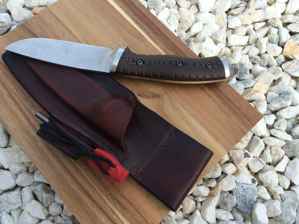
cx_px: 150
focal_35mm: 29
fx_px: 250
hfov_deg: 61.7
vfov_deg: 48.2
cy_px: 112
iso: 32
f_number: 2.2
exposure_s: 1/641
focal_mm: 4.15
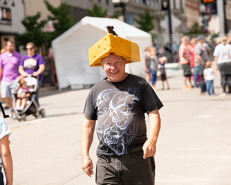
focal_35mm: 159
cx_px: 117
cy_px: 92
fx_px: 1088
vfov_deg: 9.7
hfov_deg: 12.1
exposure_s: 1/500
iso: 200
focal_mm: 140
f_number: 6.3
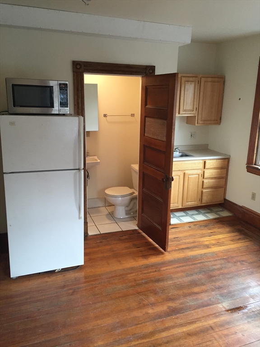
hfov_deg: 48.2
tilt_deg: -13.1
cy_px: 174
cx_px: 130
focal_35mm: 29
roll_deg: -1.1
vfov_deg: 61.7
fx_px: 290
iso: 125
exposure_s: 1/30
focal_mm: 4.15
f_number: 2.2
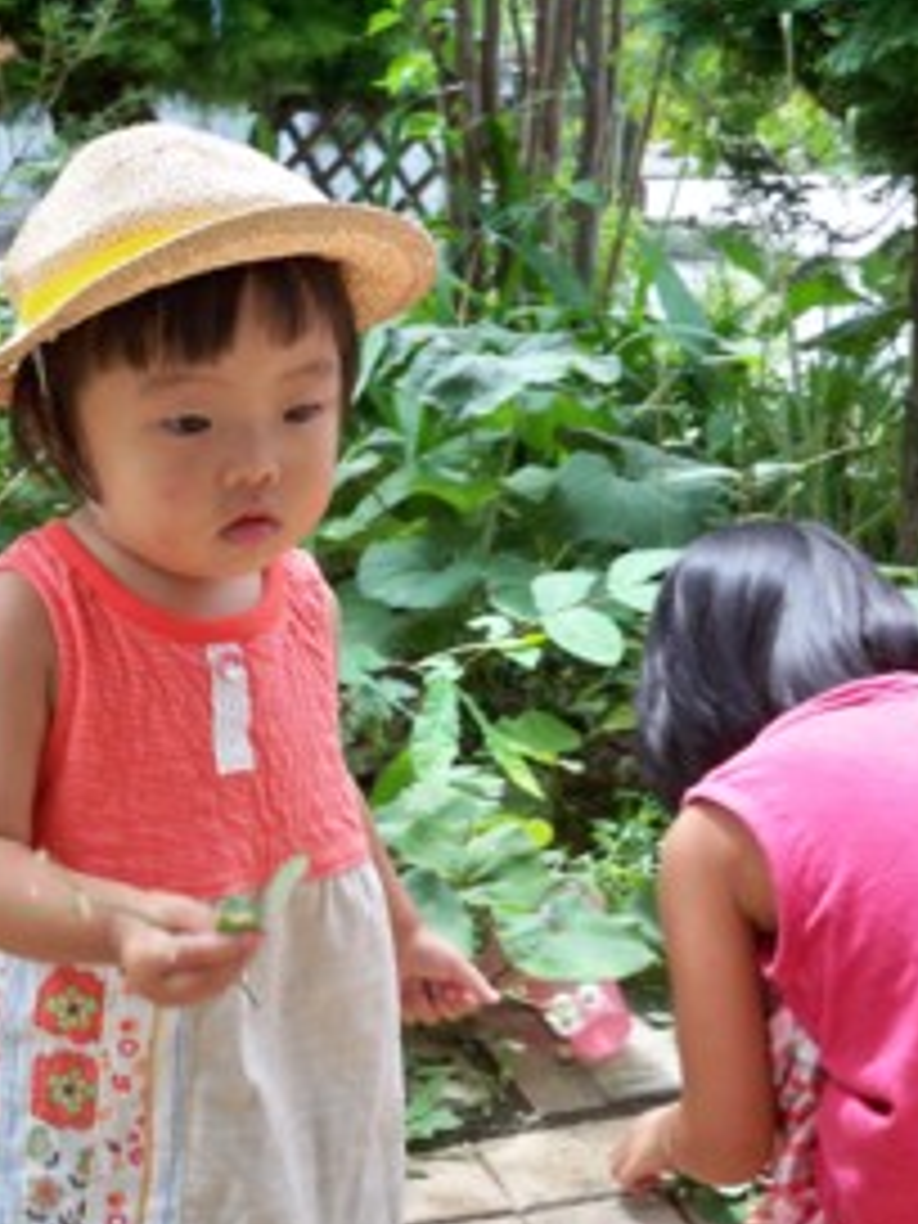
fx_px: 2051
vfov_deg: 33.2
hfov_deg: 25.2
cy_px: 684
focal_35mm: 58
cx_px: 396
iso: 80
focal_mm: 6.3
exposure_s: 1/125
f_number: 3.1
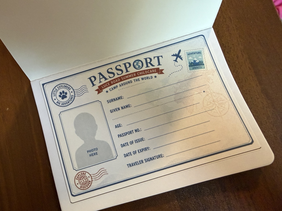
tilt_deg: -81.7
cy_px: 106
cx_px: 141
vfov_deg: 56.8
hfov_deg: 71.6
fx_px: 196
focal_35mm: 24
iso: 500
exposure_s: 1/60
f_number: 2.2
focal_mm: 2.22
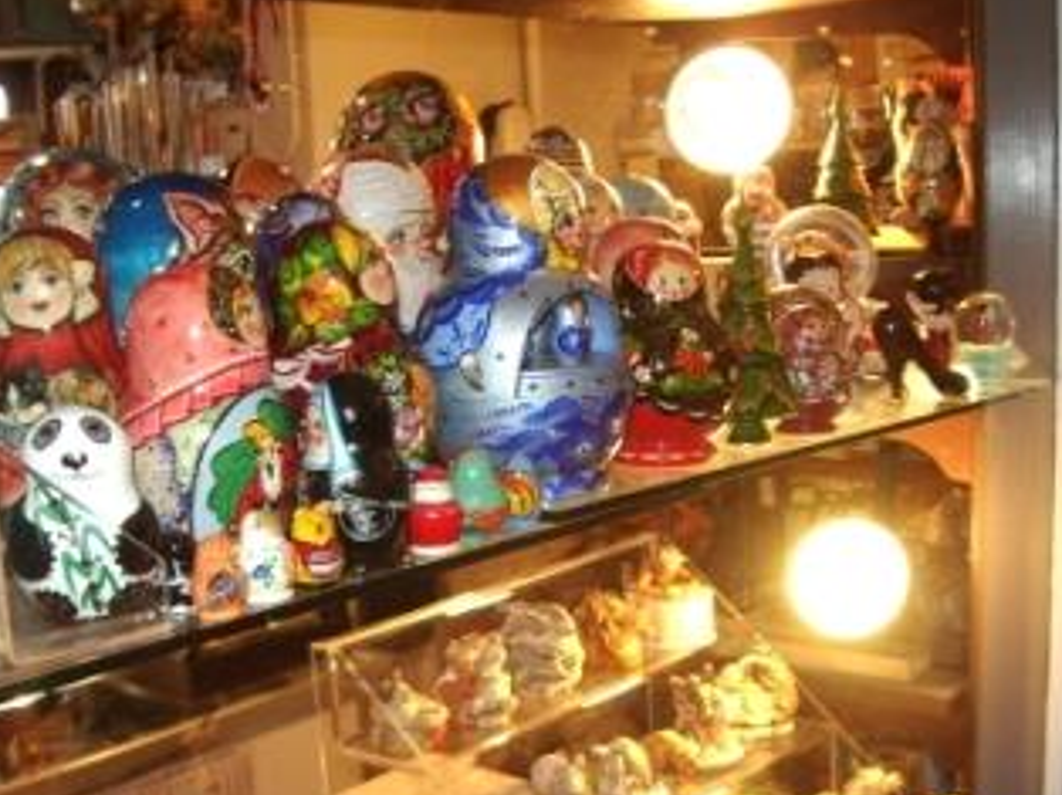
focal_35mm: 50
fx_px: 1533
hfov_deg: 38.2
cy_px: 541
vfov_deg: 28.8
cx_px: 582
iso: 100
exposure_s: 1/15
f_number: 2.6
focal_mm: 5.8
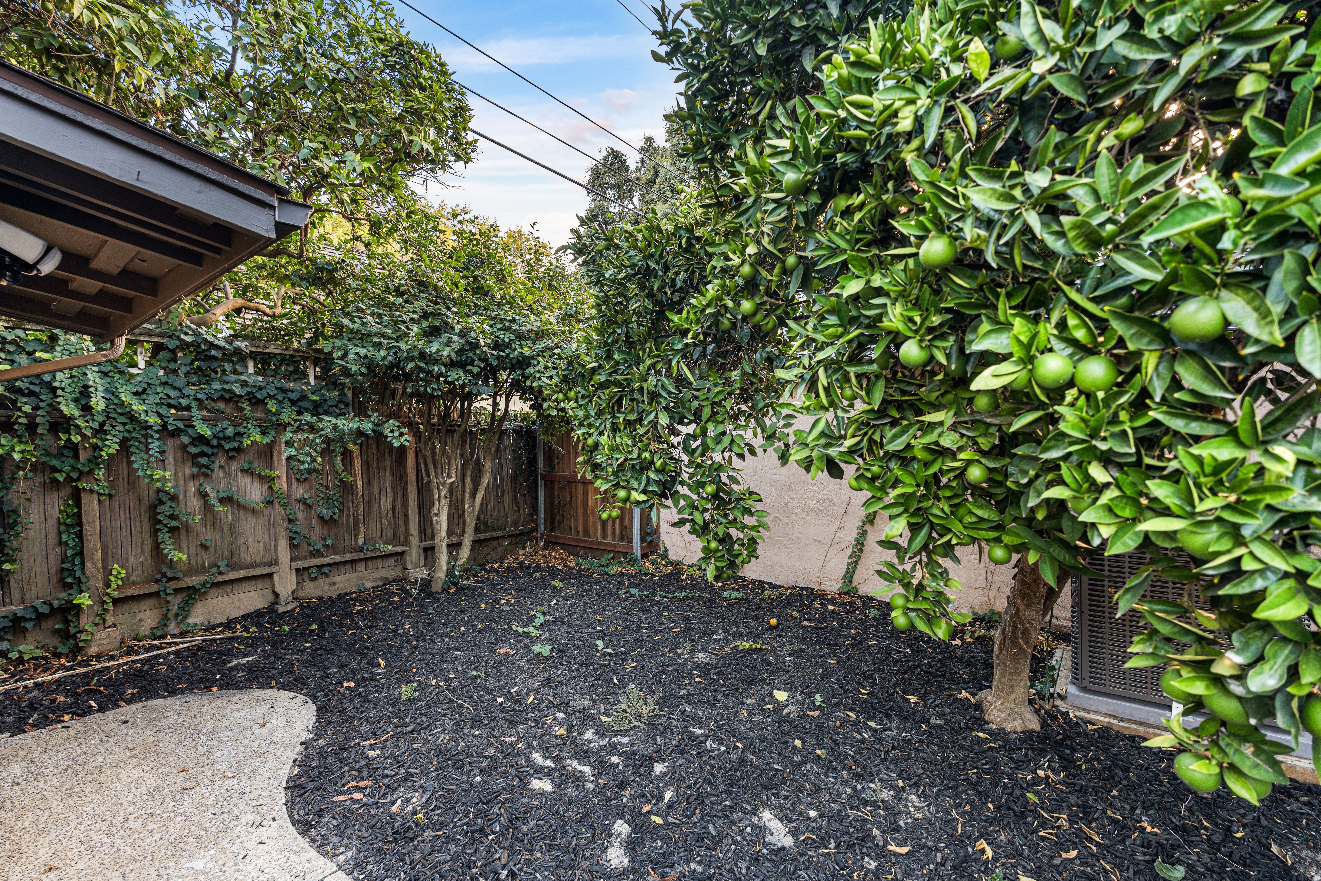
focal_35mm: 16
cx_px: 660
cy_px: 440
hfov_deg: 96.7
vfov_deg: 73.7
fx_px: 587
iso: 160
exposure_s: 1/20
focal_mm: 16
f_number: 4
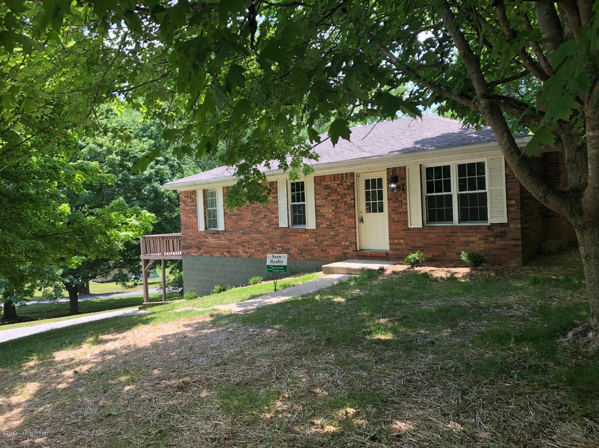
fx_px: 484
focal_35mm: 28
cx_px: 300
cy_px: 224
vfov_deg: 49.7
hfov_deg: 63.5
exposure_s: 1/239
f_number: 1.8
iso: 20
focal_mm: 3.99
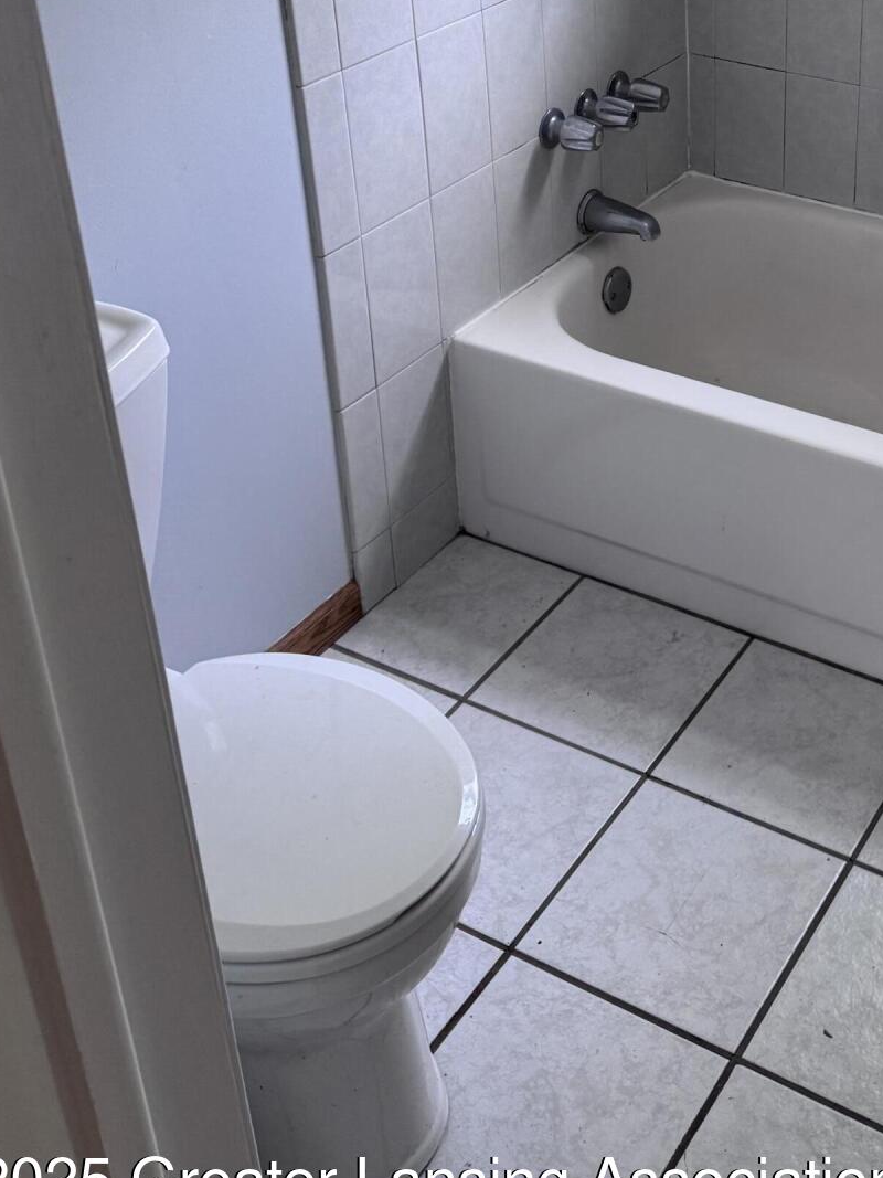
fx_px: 1531
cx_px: 797
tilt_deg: -25.6
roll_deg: -1.5
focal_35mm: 45
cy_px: 178
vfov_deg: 39.8
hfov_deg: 30.7
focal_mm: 6.76
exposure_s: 1/121
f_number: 1.78
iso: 160
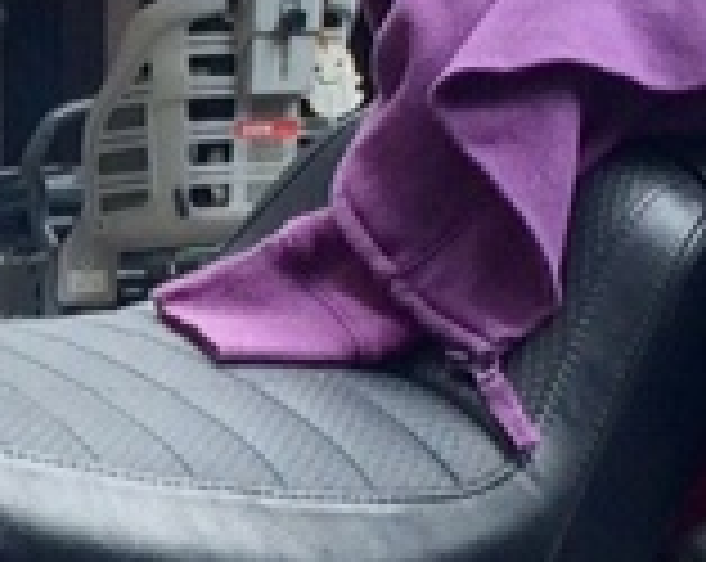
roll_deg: +0.4
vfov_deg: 6.7
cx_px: -935
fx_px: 4818
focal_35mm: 231
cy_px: 373
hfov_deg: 7.8
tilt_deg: -2.0
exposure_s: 1/308
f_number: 2.2
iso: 32
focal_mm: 4.15
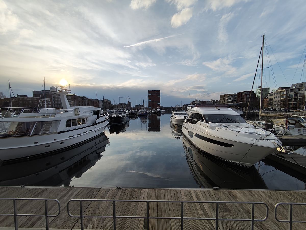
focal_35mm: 15
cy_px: 115
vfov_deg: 81.8
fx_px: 133
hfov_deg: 98.1
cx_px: 153
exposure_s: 1/493
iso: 50
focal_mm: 1.65
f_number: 2.2
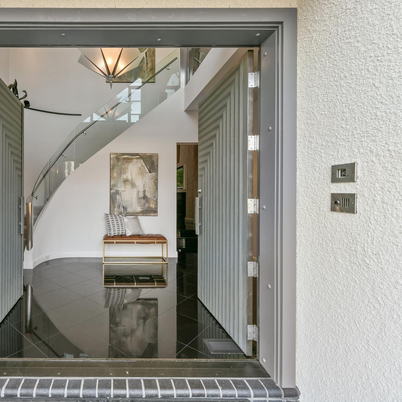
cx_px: 114
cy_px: 200
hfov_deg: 76.4
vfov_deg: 80.7
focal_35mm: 18
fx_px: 236
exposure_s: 1/4
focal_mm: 14
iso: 64
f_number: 16
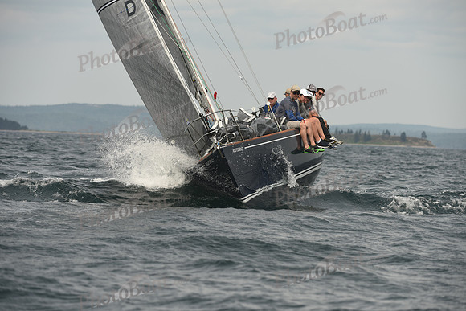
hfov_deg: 7.9
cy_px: 156
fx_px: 3366
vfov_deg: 5.3
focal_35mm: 260
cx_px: 233
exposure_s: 1/1000
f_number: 6.3
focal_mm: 260
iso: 250
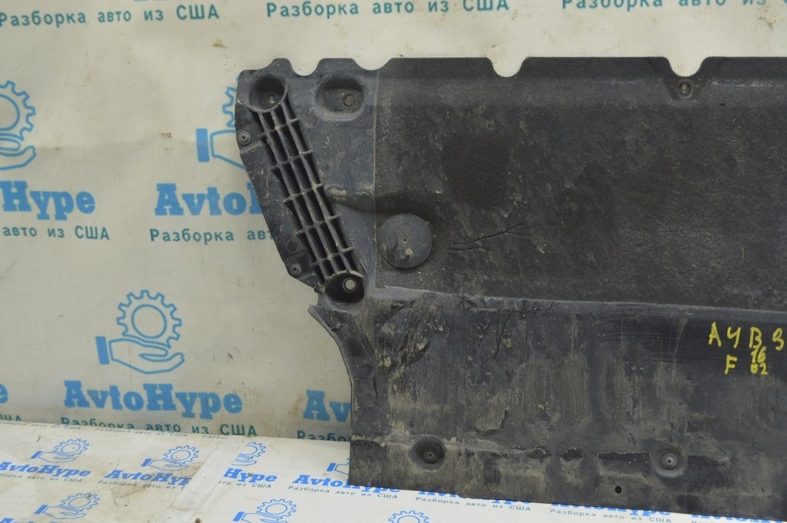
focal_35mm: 46
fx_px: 1016
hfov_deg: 42.4
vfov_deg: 28.9
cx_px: 394
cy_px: 262
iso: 400
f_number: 5.6
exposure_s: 1/20
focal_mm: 31
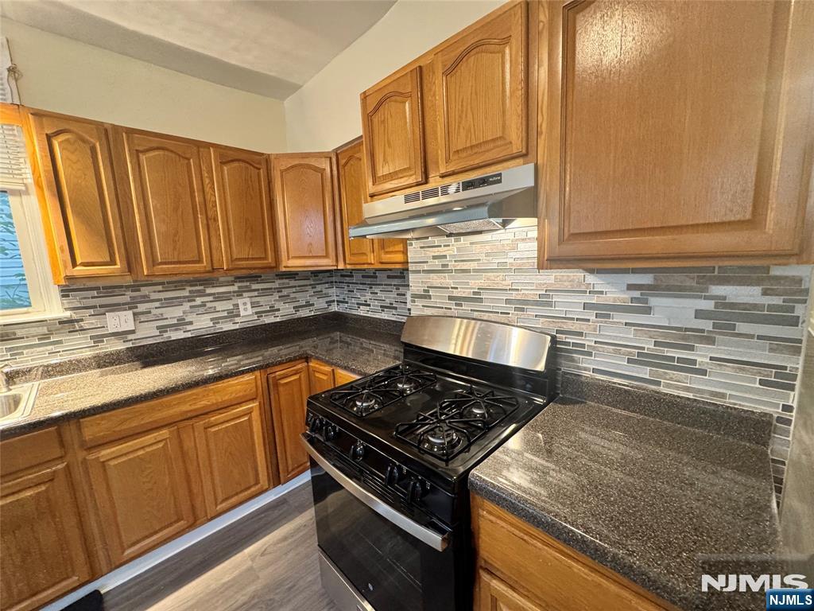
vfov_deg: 85.7
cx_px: 407
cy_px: 306
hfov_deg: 102.1
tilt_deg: -7.9
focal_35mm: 14
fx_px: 329
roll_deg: +3.3
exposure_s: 1/60
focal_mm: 2.22
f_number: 2.2
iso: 400
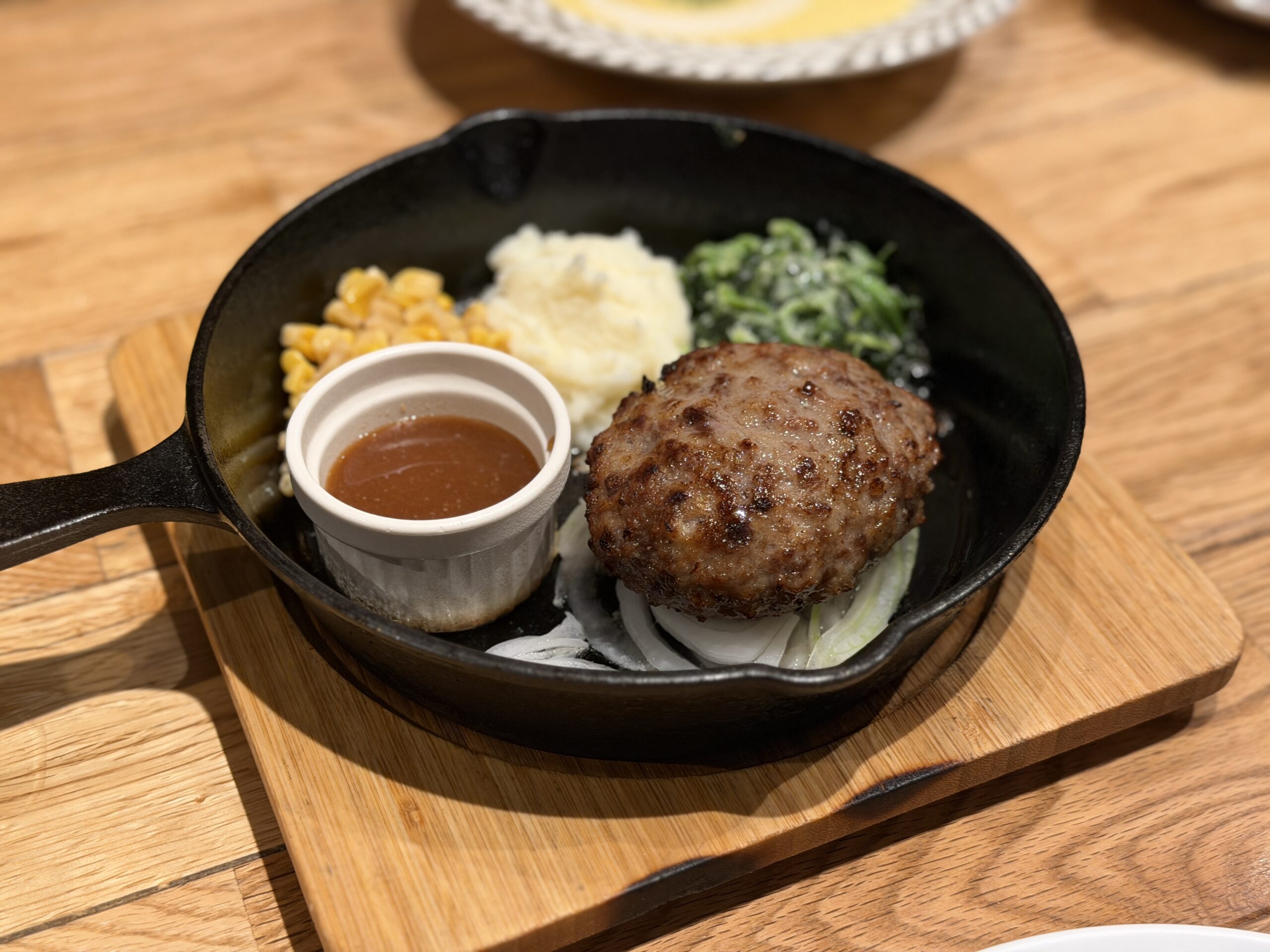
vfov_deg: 30.3
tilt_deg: -43.7
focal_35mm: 48
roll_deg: -0.2
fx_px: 1761
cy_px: 476
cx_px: 635
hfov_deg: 39.7
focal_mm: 6.76
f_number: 1.78
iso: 160
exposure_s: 1/50
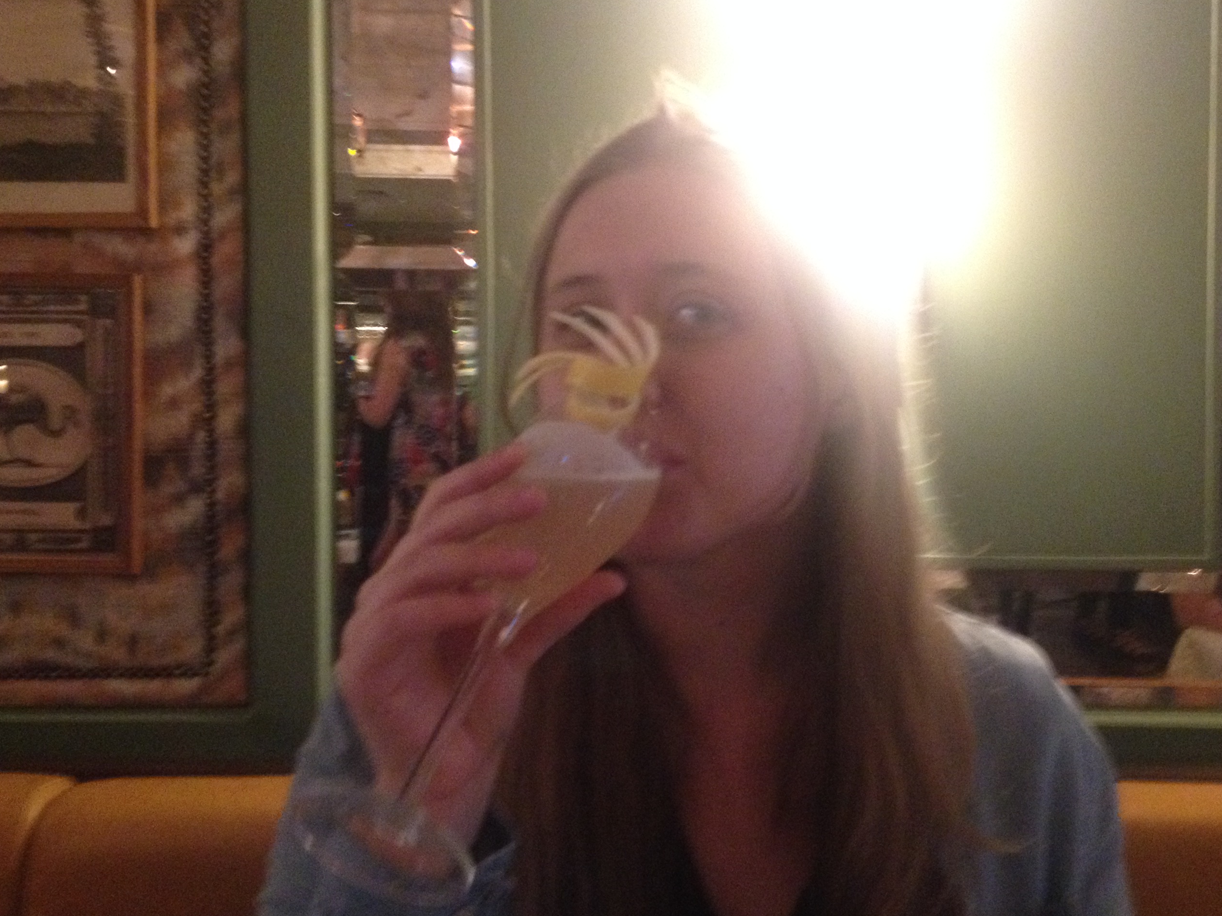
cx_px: 749
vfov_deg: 32.2
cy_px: 431
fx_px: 1588
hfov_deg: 41.8
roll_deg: -1.4
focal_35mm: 45
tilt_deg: -0.9
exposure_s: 1/20
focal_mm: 4.28
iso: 400
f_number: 2.4
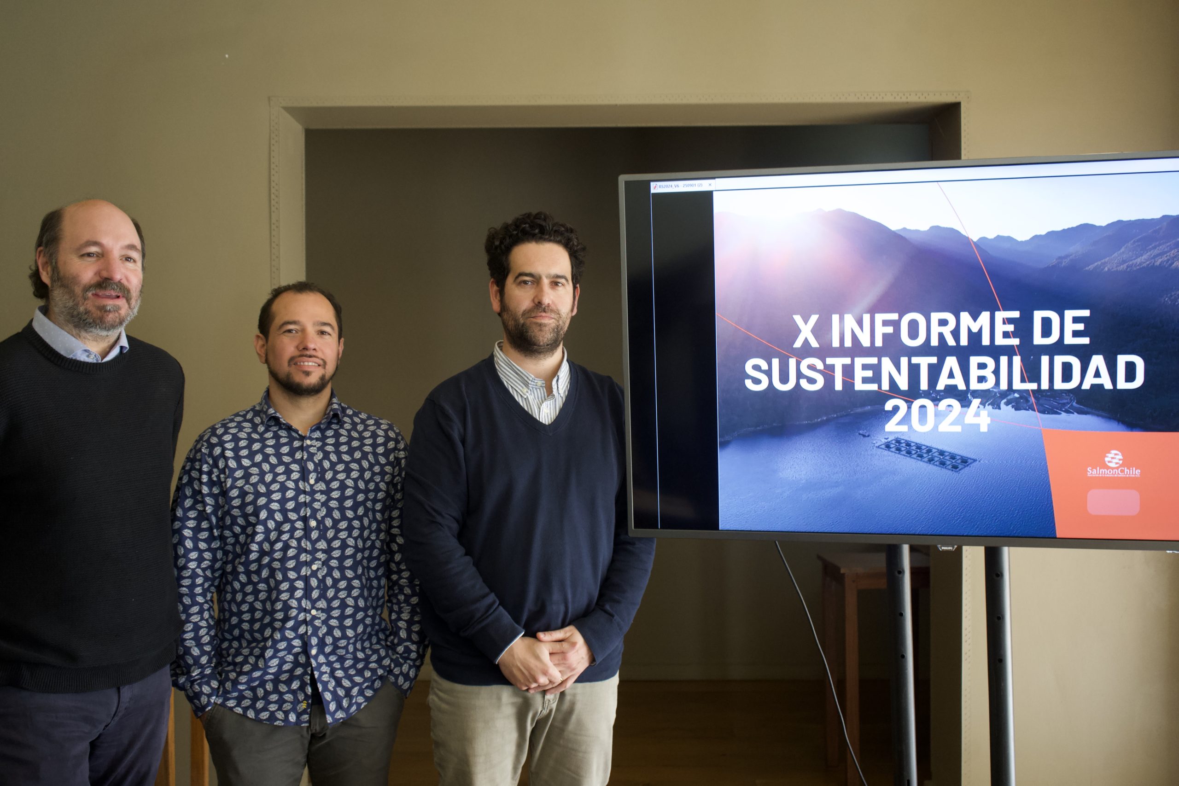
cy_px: 393
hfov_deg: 51.9
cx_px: 590
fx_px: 1212
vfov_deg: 35.9
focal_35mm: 37
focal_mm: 37
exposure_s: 1/160
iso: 2500
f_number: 4
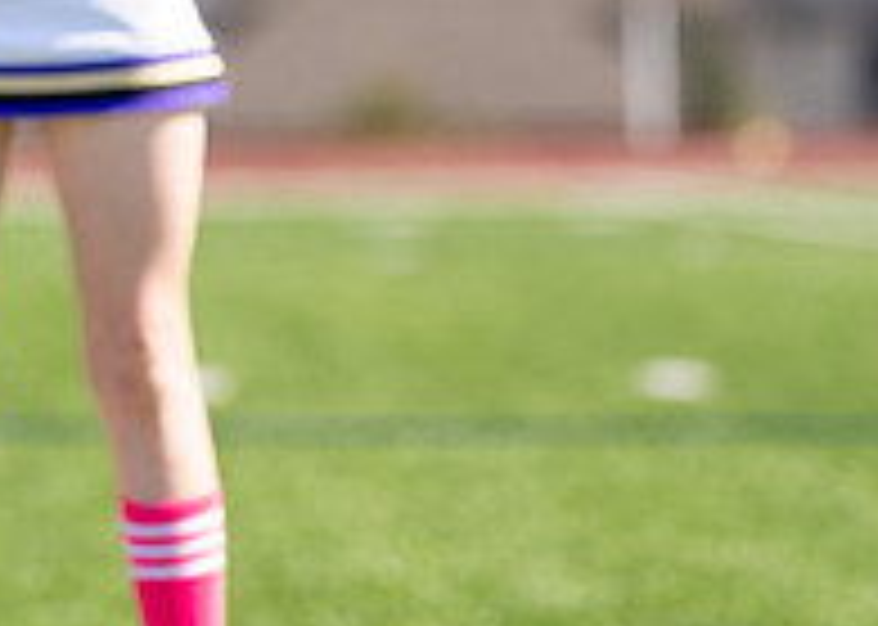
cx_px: -40
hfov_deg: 4.7
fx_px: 10765
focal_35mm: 432
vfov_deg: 3.3
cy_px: -283
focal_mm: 120
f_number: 2.8
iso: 200
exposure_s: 1/2500
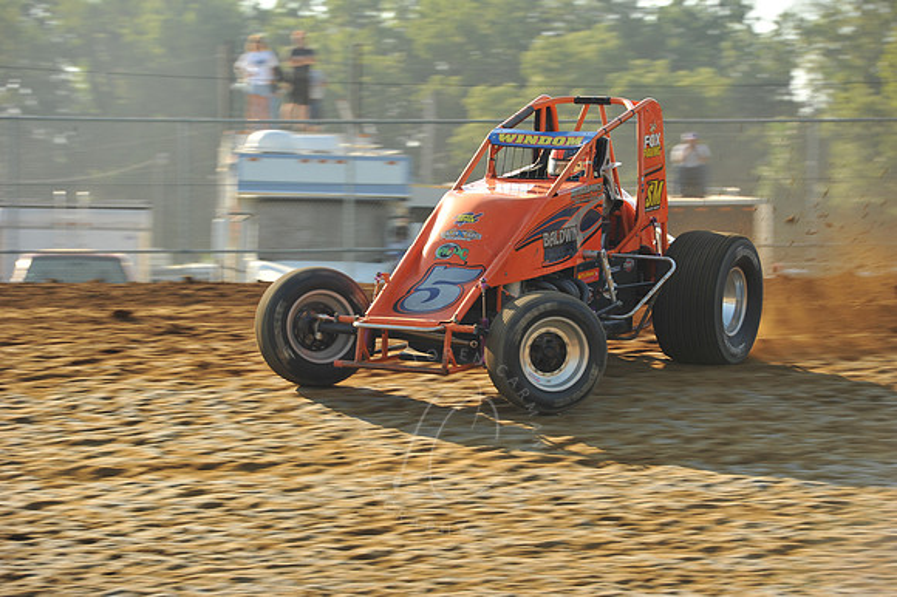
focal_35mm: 200
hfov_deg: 10.3
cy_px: 298
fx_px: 4980
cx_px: 448
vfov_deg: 6.9
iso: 400
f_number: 9
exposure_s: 1/320
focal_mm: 200
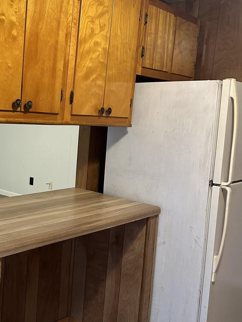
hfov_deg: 32.5
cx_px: 42
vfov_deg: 43.9
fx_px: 401
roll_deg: -4.0
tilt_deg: -8.7
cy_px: 159
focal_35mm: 43
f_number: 1.78
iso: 320
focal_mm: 6.86
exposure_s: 1/60
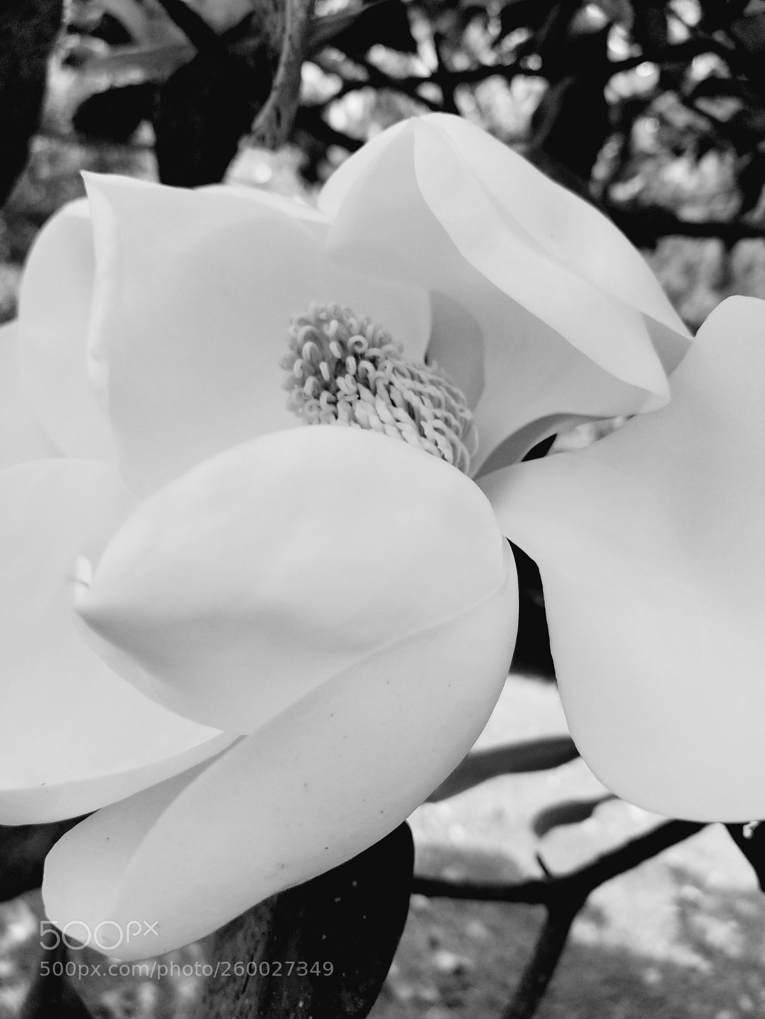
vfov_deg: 67.3
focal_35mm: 26
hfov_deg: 53.1
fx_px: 766
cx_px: 382
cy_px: 510
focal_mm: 4.25
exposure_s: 1/1356
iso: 50
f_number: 1.7
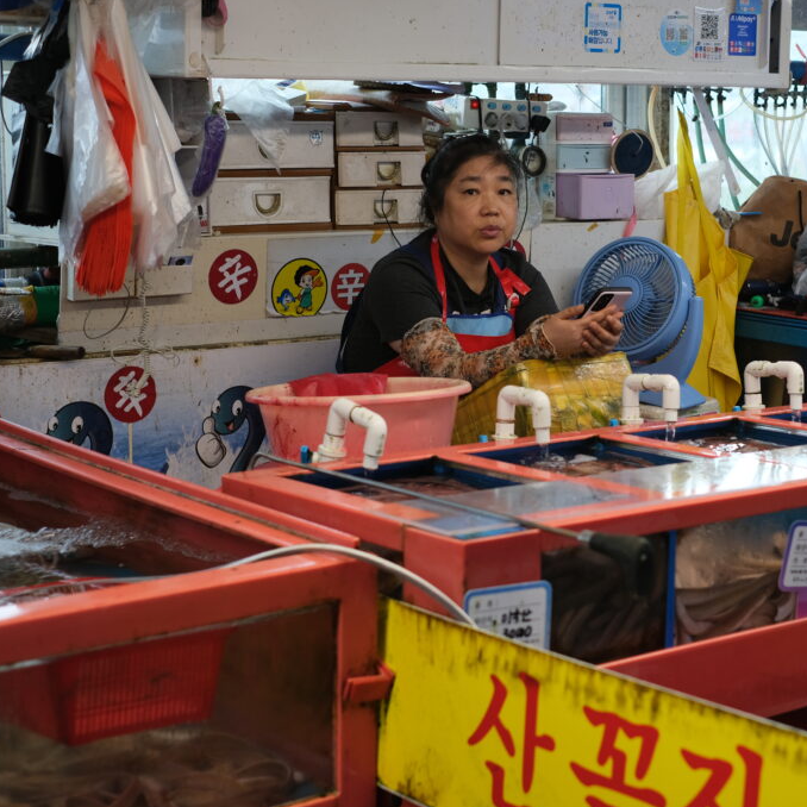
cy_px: 403
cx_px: 601
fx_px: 1794
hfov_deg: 25.1
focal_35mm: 68
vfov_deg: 25.4
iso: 320
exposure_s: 1/300
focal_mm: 35
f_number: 2.5
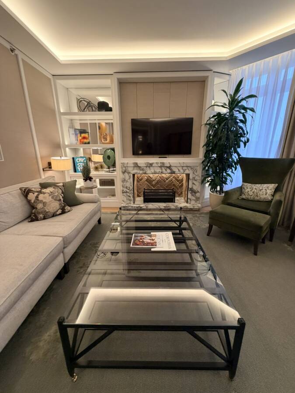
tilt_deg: -15.8
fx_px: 159
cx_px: 148
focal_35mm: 14
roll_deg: -0.6
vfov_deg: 102.1
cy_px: 196
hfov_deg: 85.7
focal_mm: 2.22
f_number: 2.2
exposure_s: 1/69
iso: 250
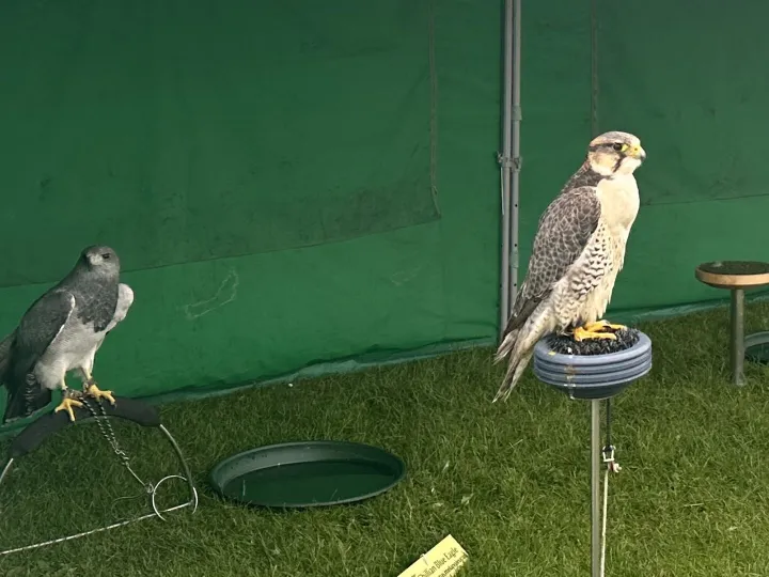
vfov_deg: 56.8
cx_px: 384
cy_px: 288
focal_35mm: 24
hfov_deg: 71.6
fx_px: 533
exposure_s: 1/594
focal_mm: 6.86
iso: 80
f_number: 1.78
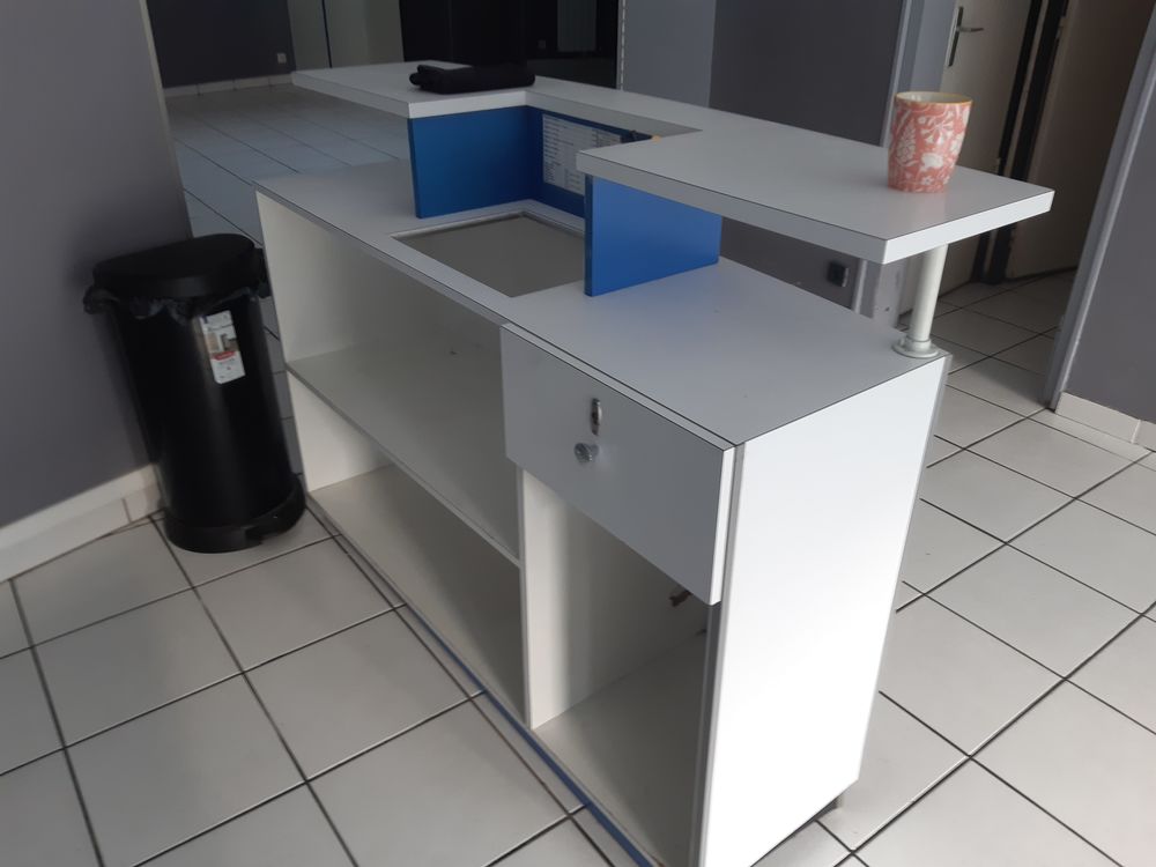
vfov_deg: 53.1
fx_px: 868
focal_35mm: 26
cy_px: 434
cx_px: 578
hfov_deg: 67.3
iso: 100
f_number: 1.7
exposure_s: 1/60
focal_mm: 3.92
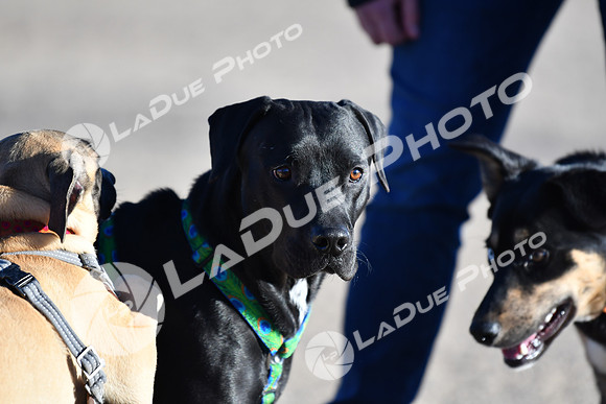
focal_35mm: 285
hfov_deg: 7.2
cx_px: 303
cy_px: 202
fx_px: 4798
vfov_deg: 4.8
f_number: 2.8
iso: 450
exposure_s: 1/4000
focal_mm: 190
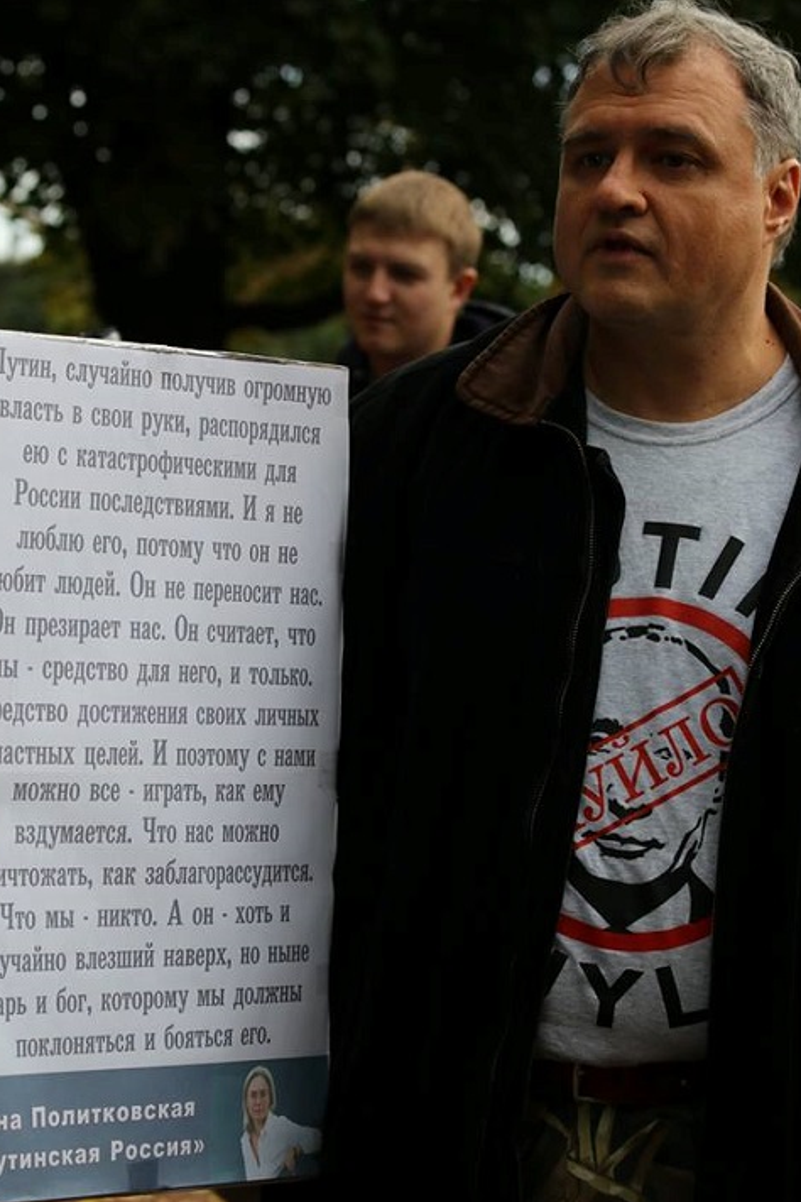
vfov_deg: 48.5
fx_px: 1335
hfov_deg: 33.4
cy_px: 607
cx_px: 351
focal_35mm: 40
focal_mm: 6.8
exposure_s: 1/100
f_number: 4
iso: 100
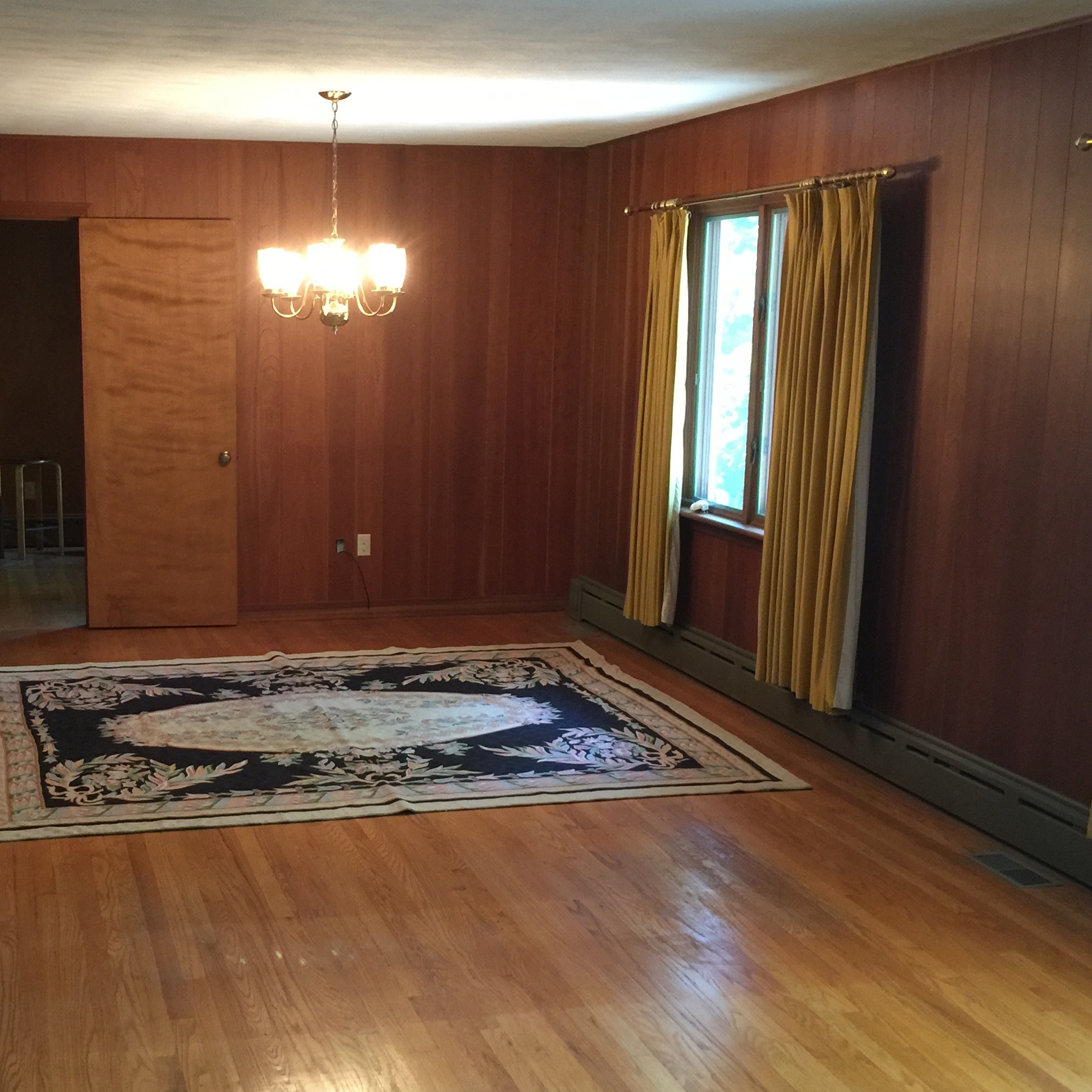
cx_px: 325
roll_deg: -1.1
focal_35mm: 44
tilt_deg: -9.4
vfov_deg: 38.3
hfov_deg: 37.7
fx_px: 1570
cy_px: 616
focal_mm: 4.15
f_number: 2.2
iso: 100
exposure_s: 1/10
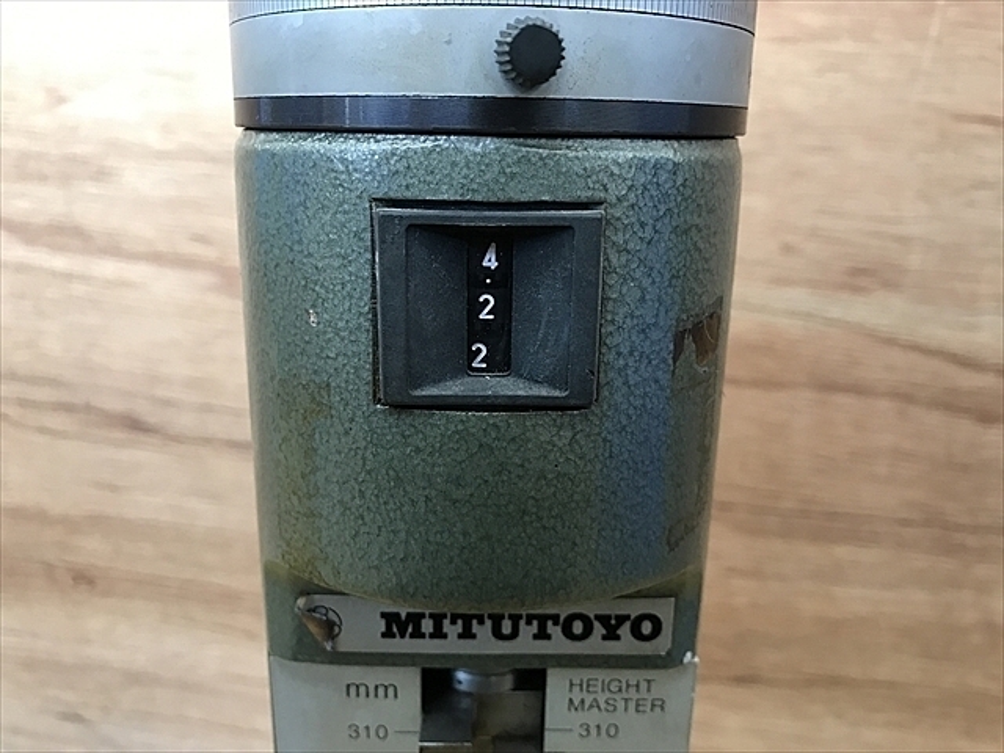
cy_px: 376
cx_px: 502
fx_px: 812
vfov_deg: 49.7
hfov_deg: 63.4
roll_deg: -1.4
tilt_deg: -15.9
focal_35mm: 28
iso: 40
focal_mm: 3.99
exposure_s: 1/15
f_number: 1.8
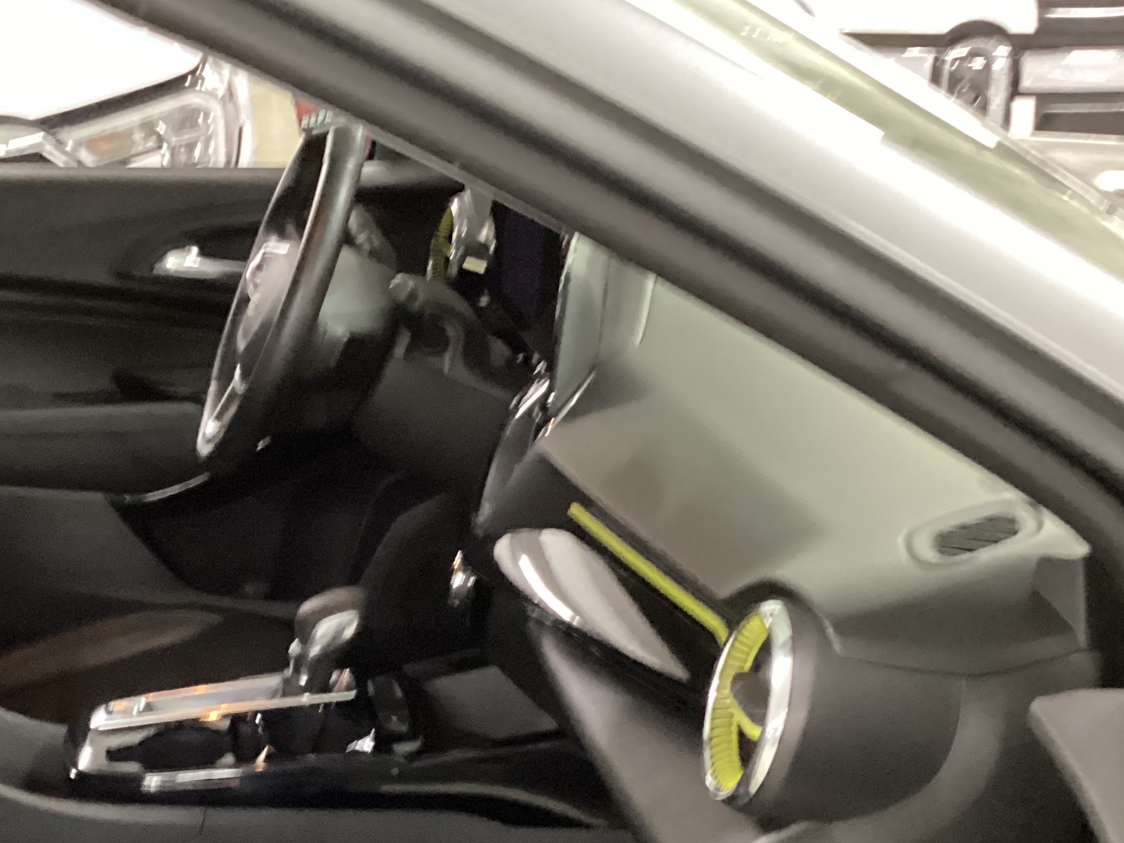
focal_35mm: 59
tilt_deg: -27.3
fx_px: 1916
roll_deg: +2.8
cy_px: 782
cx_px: 216
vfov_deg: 24.0
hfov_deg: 31.8
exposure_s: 1/17
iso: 640
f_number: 2.4
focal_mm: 3.3
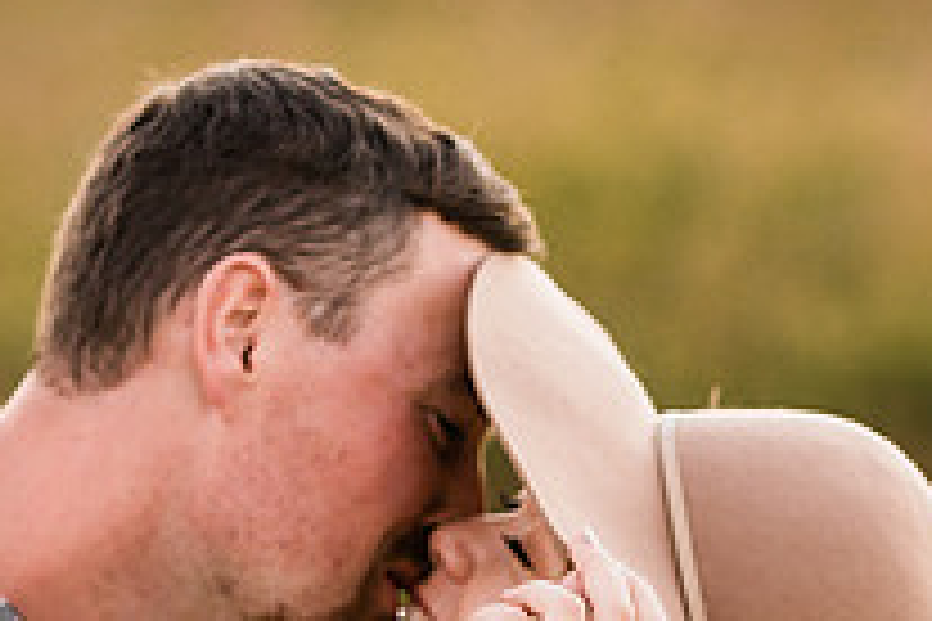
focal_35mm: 185
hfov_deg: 11.1
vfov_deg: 7.3
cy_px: 950
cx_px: 520
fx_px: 4789
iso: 500
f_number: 2.5
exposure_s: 1/200
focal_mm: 85
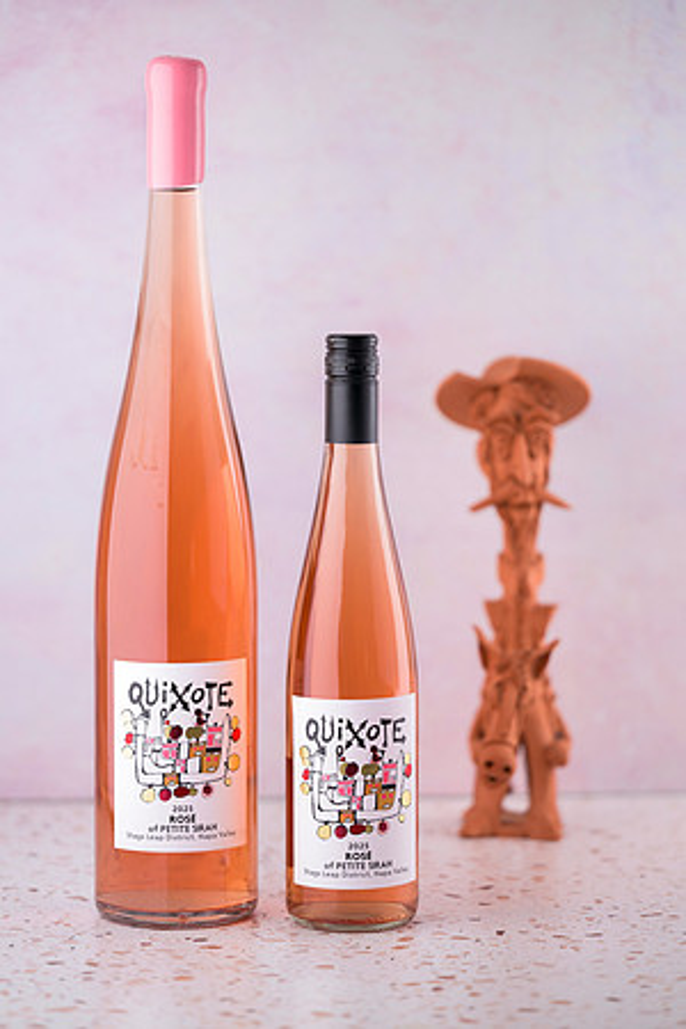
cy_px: 514
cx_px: 343
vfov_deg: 17.8
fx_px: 3287
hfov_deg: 11.9
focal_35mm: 115
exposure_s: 1/200
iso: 50
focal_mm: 115
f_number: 2.8
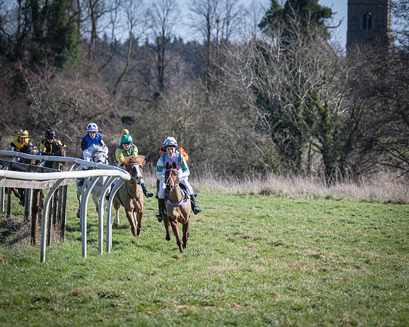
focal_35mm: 295
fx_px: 3572
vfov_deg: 5.2
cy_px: 164
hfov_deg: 6.6
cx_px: 204
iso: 125
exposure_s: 1/1000
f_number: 4
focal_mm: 175
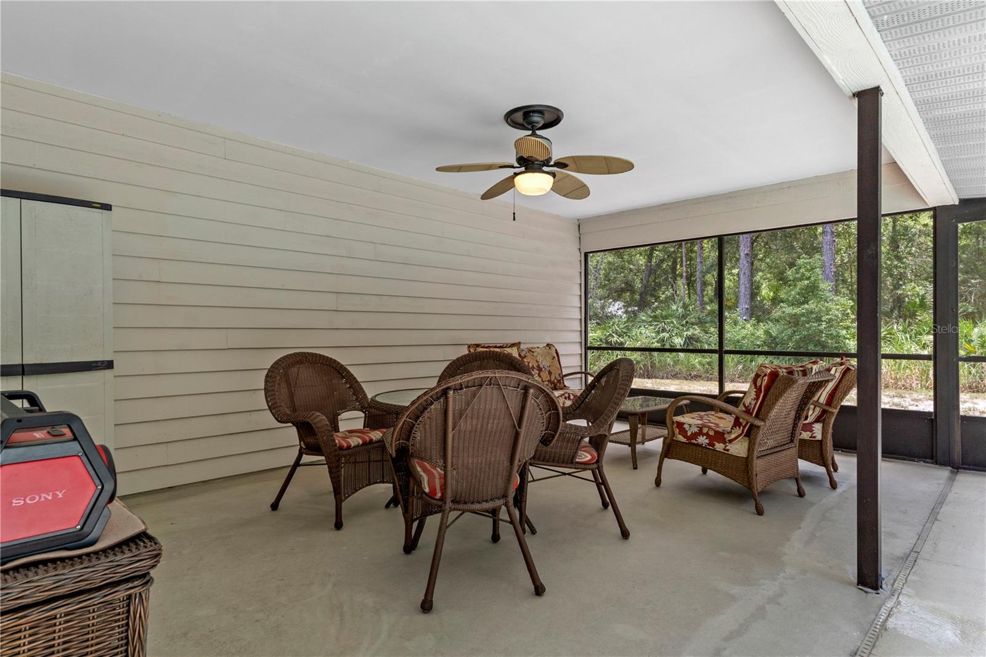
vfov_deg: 67.4
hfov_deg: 90.0
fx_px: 493
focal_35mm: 18
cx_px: 493
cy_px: 328
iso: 320
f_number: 8
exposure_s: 1/25
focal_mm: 12
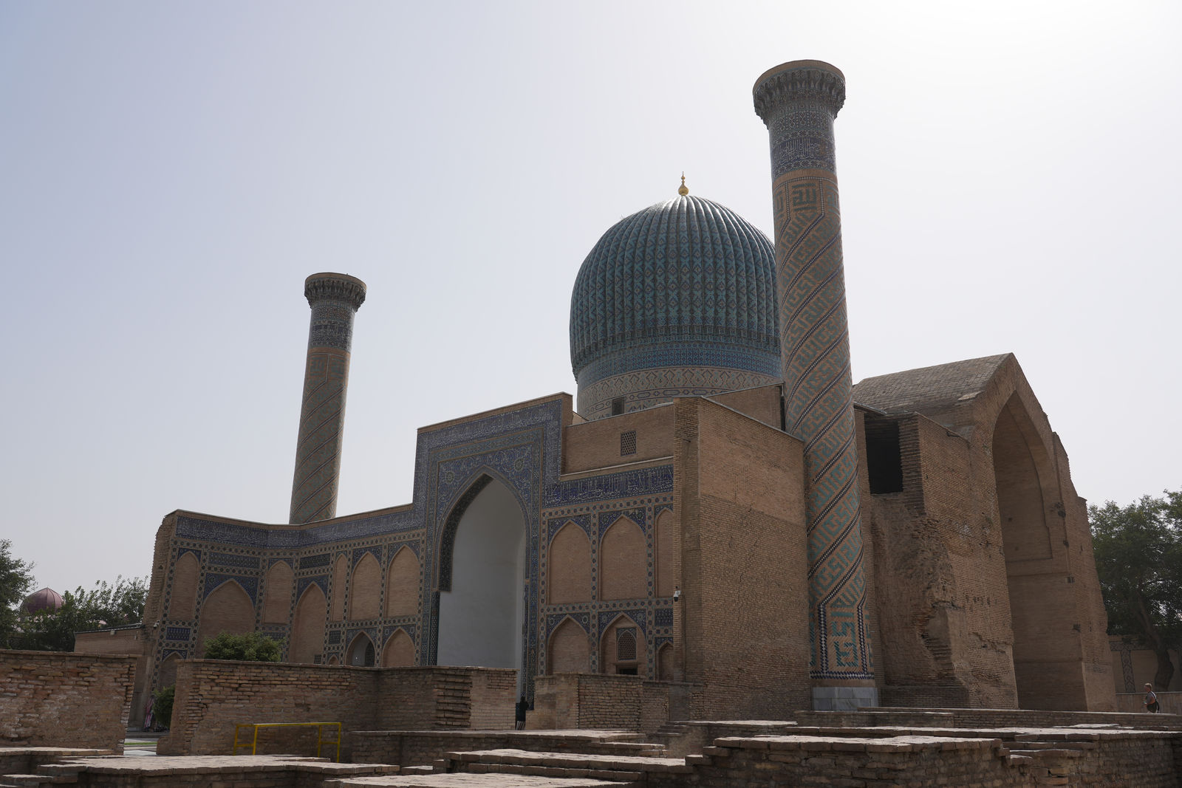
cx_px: 591
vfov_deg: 43.6
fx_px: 985
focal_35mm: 30
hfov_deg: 61.9
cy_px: 394
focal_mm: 30
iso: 100
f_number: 8
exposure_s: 1/400
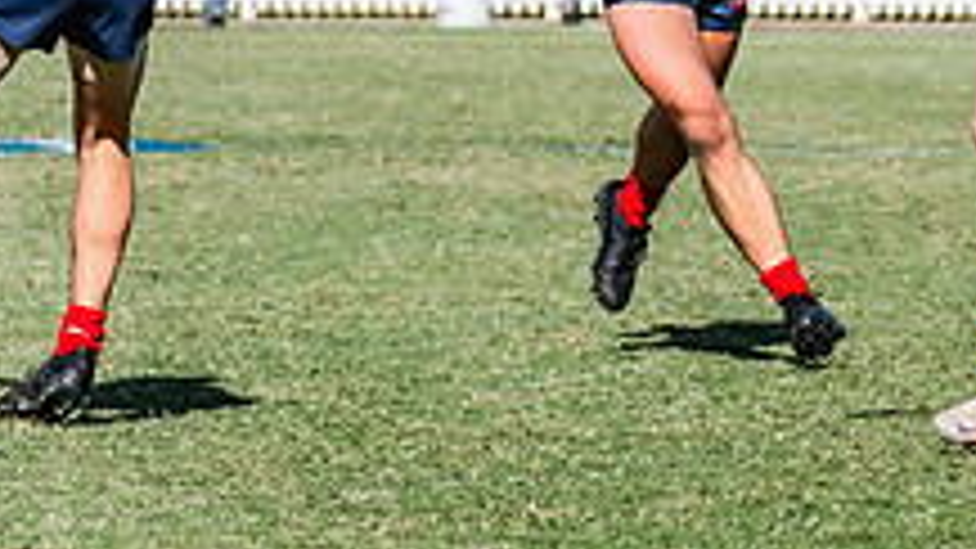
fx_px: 18269
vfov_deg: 1.7
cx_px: -20
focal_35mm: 706
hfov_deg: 3.1
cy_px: 100
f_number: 11
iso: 800
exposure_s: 1/1600
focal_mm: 250
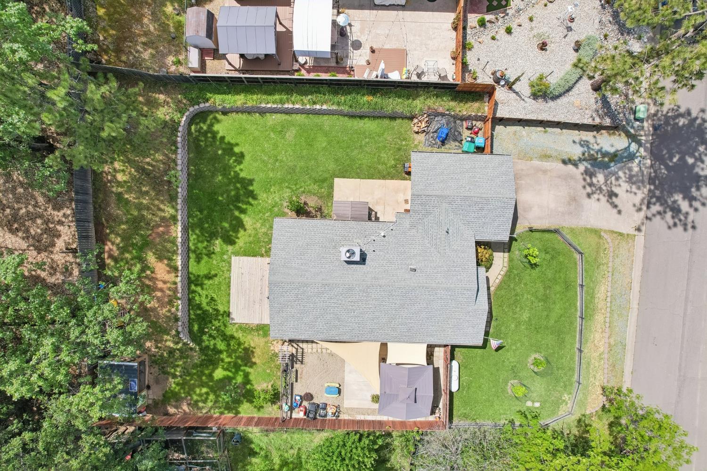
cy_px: 236
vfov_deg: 57.2
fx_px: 432
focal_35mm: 22
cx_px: 354
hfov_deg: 78.6
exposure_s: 1/1500
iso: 100
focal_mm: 8.4
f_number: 2.8
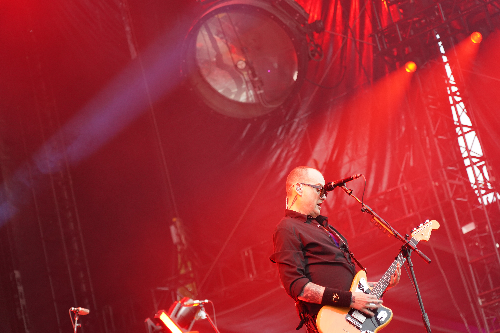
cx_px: 250
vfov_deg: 13.0
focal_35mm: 105
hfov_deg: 19.5
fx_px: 1458
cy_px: 166
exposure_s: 1/160
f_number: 4
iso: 2500
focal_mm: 105
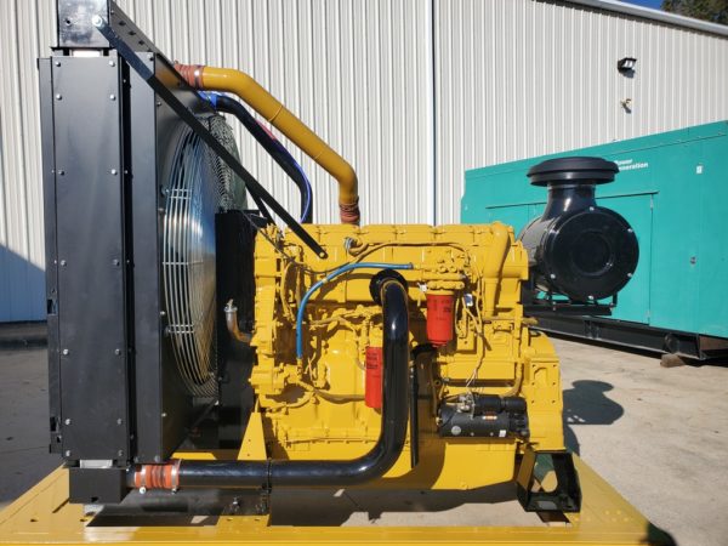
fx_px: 547
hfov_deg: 67.3
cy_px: 273
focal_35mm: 26
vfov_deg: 53.1
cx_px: 364
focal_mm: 4.3
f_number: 2.4
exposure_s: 1/2077
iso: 50
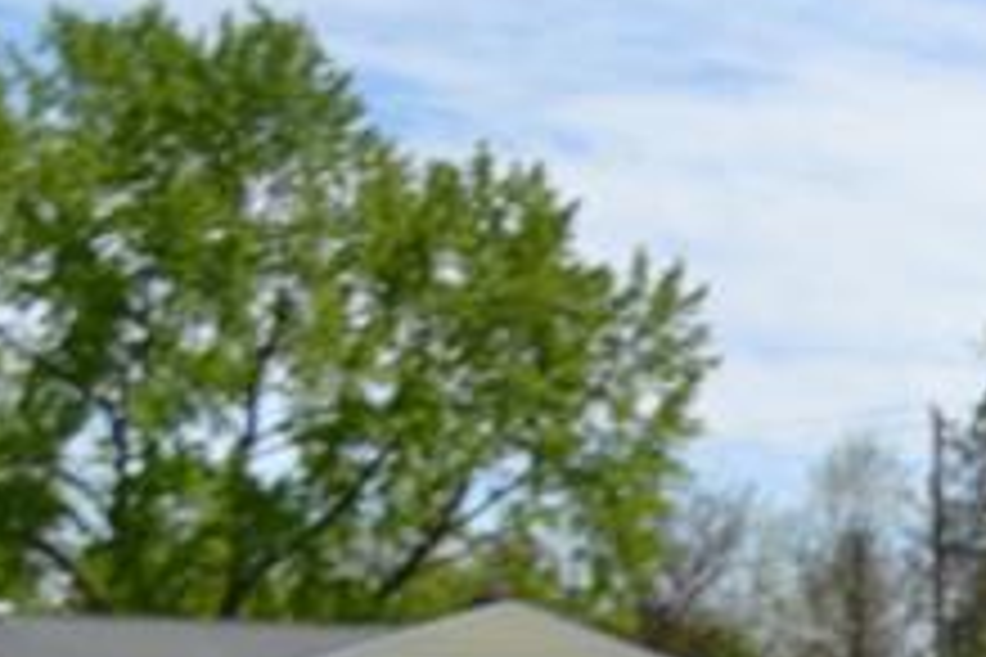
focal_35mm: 126
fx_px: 3451
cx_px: 1986
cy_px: 1197
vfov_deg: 10.2
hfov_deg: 13.8
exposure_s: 1/250
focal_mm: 18
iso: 100
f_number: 8
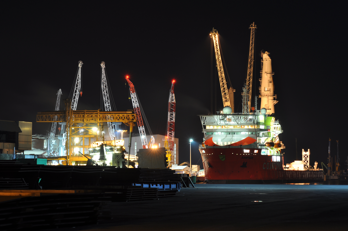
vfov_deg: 8.3
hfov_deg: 12.5
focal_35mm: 165
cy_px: 116
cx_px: 174
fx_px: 1593
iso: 200
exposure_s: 5
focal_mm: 110
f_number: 6.3
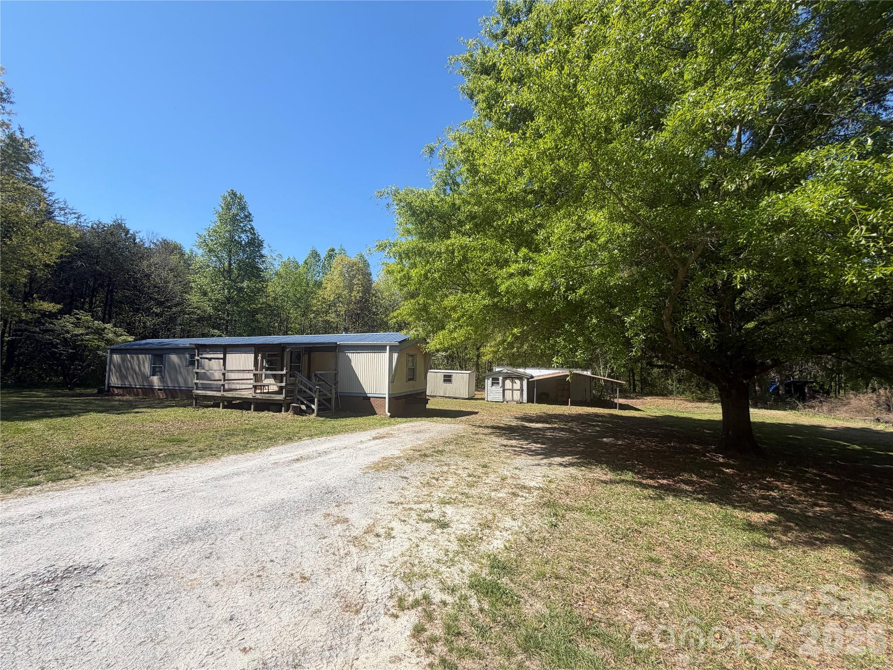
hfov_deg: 102.1
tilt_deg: +7.9
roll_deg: +1.9
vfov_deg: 85.7
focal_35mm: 14
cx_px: 446
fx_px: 361
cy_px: 335
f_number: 2.2
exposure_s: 1/770
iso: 25
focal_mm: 2.22
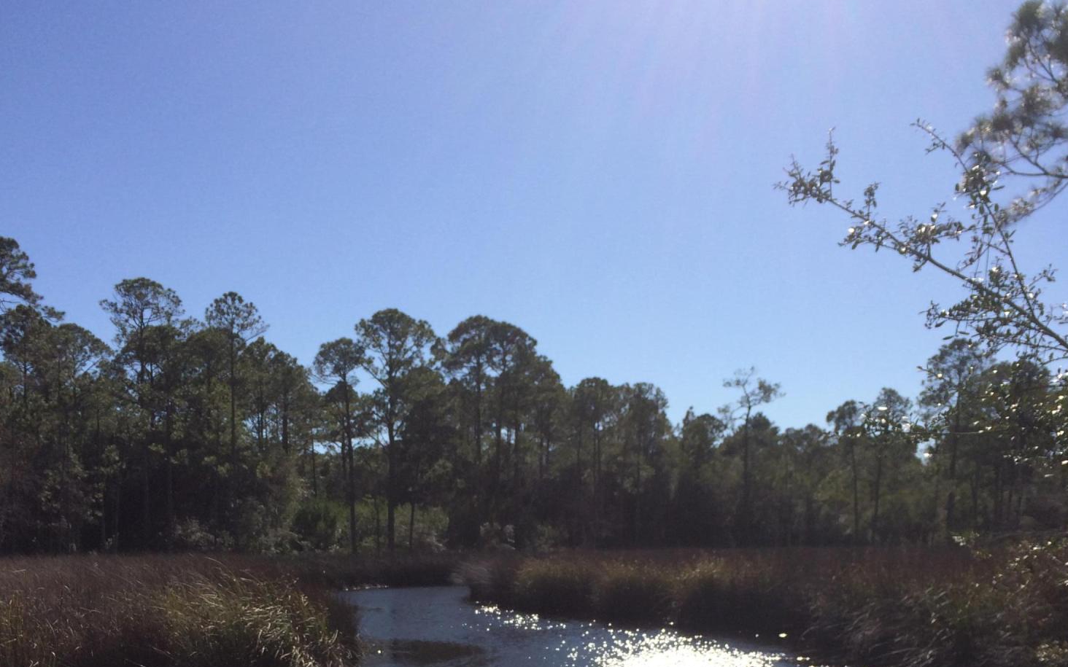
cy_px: 659
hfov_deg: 47.2
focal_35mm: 42
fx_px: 1222
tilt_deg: -7.2
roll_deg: +1.7
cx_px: 535
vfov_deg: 28.7
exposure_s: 1/3731
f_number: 2.2
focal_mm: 4.15
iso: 32
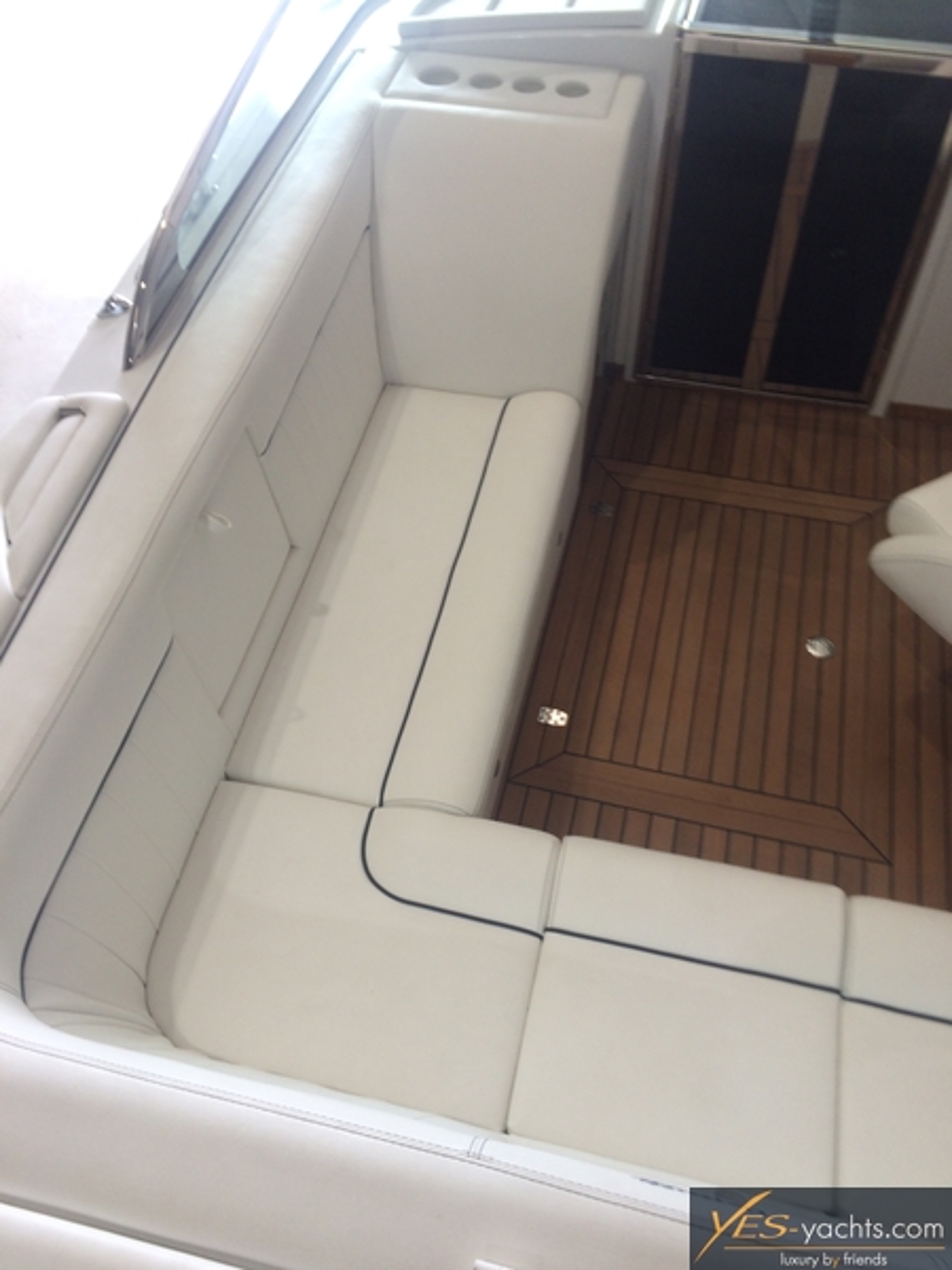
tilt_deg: -48.5
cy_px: 635
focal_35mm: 29
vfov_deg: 61.7
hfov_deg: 48.2
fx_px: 1063
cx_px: 476
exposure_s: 1/50
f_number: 2.2
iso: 40
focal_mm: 4.15
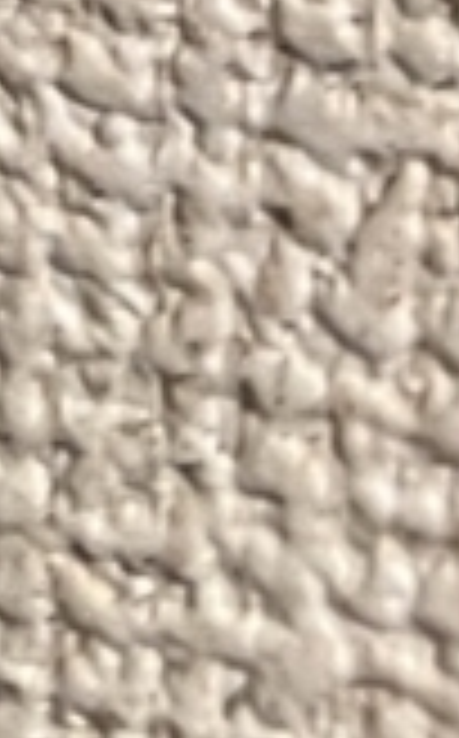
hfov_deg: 5.8
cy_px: -1692
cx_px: -1148
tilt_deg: +1.2
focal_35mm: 202
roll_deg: -1.9
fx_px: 4057
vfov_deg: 8.3
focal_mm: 5.7
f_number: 1.5
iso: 125
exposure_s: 1/50
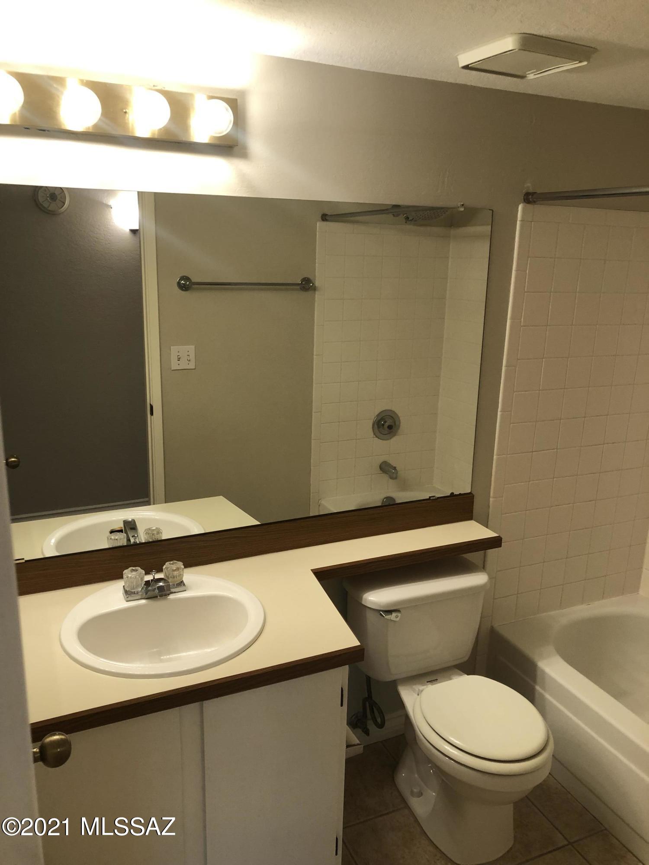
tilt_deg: -14.9
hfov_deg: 49.7
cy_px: 432
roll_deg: -0.8
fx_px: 700
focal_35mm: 28
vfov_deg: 63.4
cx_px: 324
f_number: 1.8
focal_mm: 3.99
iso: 32
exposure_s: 1/30
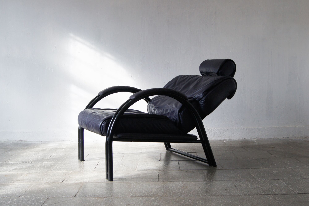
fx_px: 360
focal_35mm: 42
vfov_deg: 31.9
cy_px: 103
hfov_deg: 46.4
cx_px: 154
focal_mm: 28
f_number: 5.6
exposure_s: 1/50
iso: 400
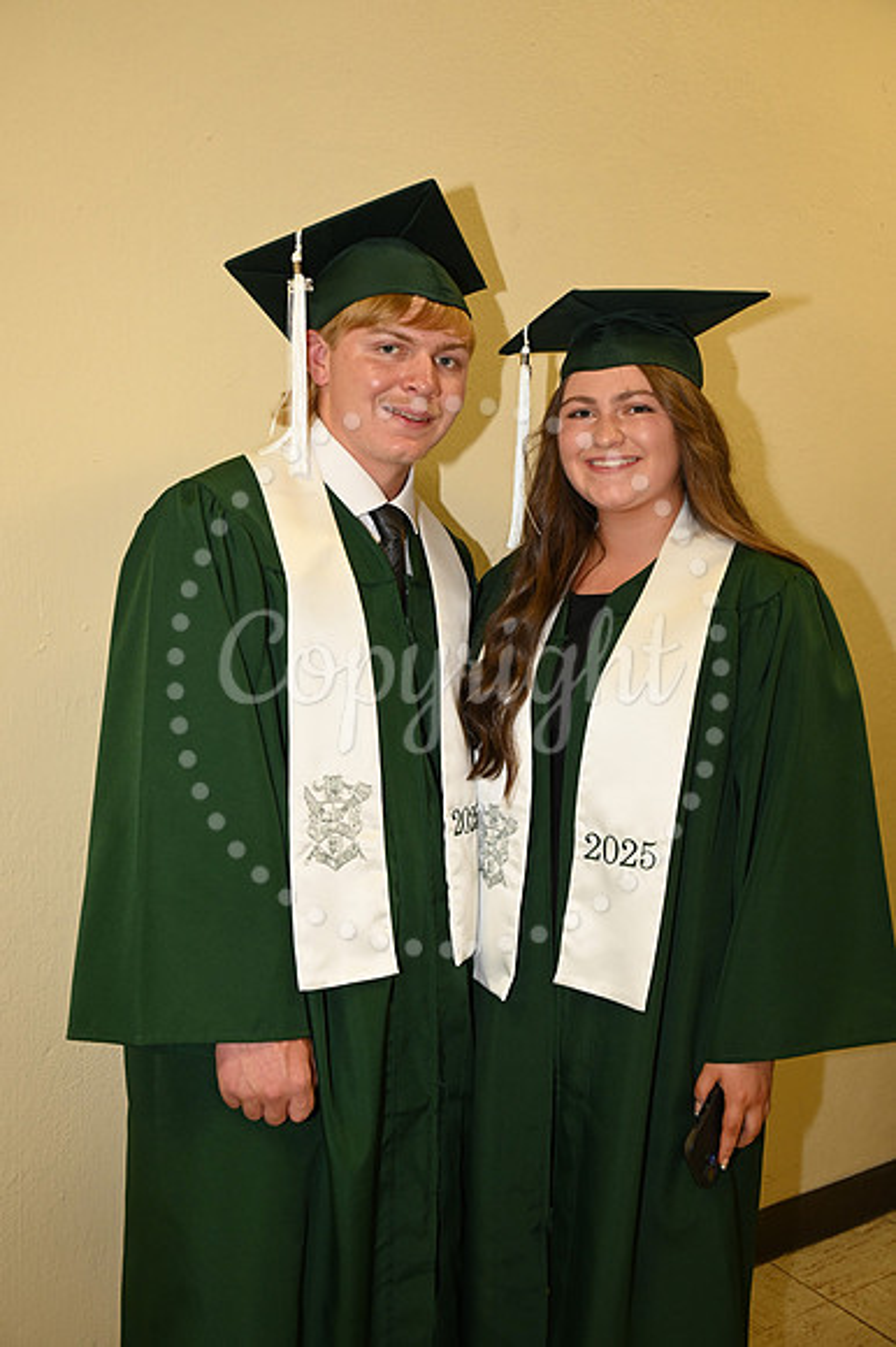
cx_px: 448
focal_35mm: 35
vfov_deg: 54.5
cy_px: 674
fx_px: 1308
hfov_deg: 37.8
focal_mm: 35
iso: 1600
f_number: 5.6
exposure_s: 1/60
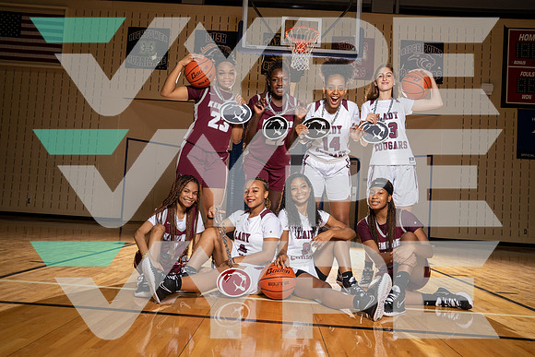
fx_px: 446
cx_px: 268
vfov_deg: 43.6
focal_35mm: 30
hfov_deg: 61.9
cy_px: 178
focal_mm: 30
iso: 640
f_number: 8
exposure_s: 1/250
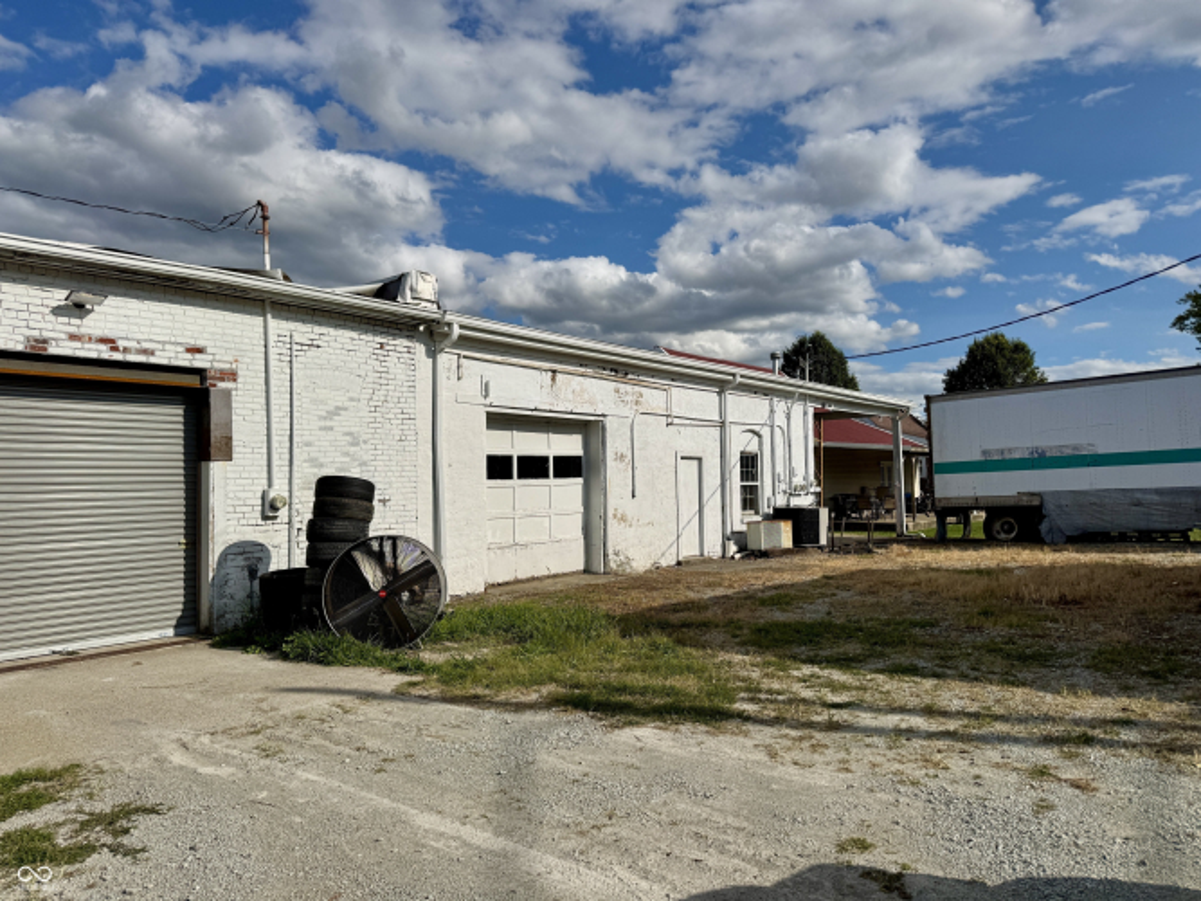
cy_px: 450
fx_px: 833
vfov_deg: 56.8
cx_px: 600
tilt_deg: +2.5
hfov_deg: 71.6
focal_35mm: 24
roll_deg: +1.5
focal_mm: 6.76
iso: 80
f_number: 1.78
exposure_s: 1/12346
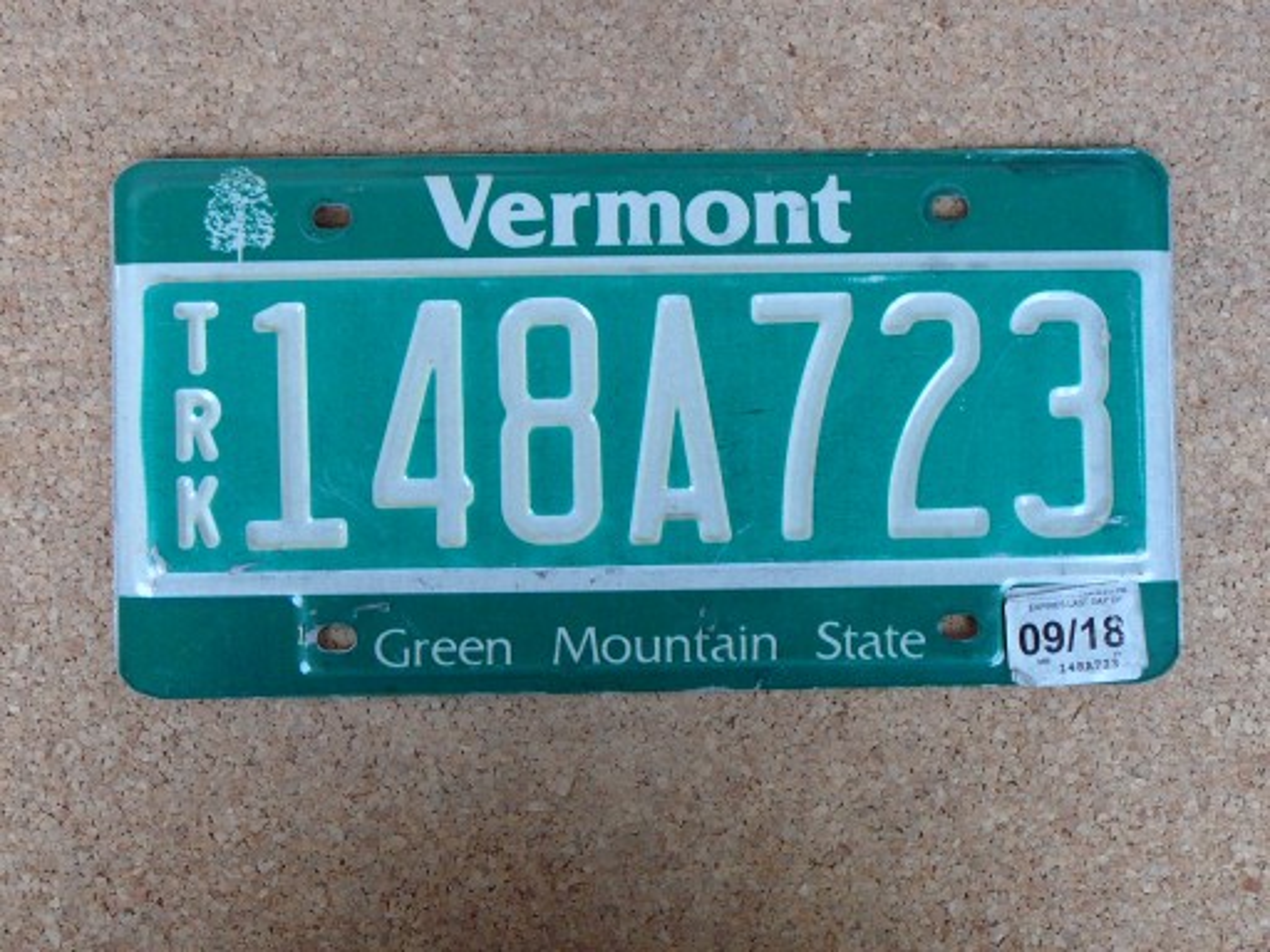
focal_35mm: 45
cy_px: 476
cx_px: 635
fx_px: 1651
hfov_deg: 42.1
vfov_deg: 32.2
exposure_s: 1/30
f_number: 3.2
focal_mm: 6.7
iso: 200
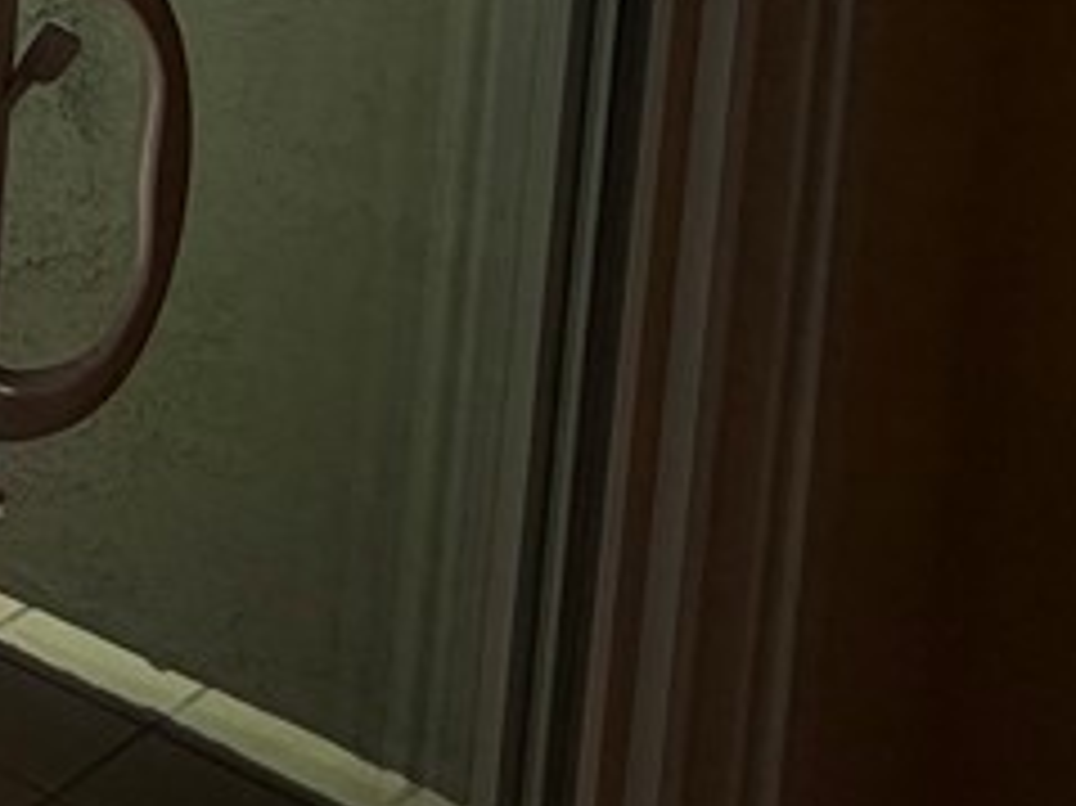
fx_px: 1864
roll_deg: -2.3
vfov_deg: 21.4
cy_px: -320
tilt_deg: -4.1
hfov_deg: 21.6
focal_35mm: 60
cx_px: -837
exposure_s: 1/770
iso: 20
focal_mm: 2.22
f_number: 2.2
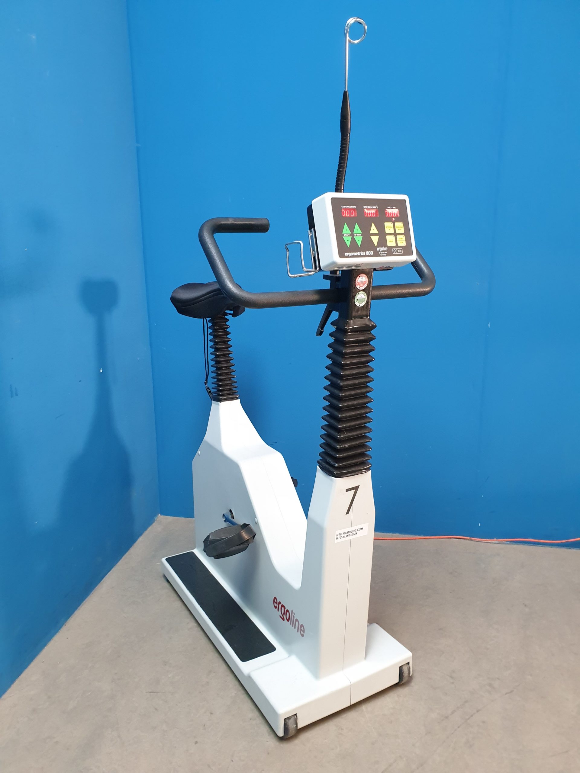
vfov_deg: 67.3
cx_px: 290
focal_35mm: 26
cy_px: 386
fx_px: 581
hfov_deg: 53.1
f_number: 2.4
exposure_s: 1/50
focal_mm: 4.3
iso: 400
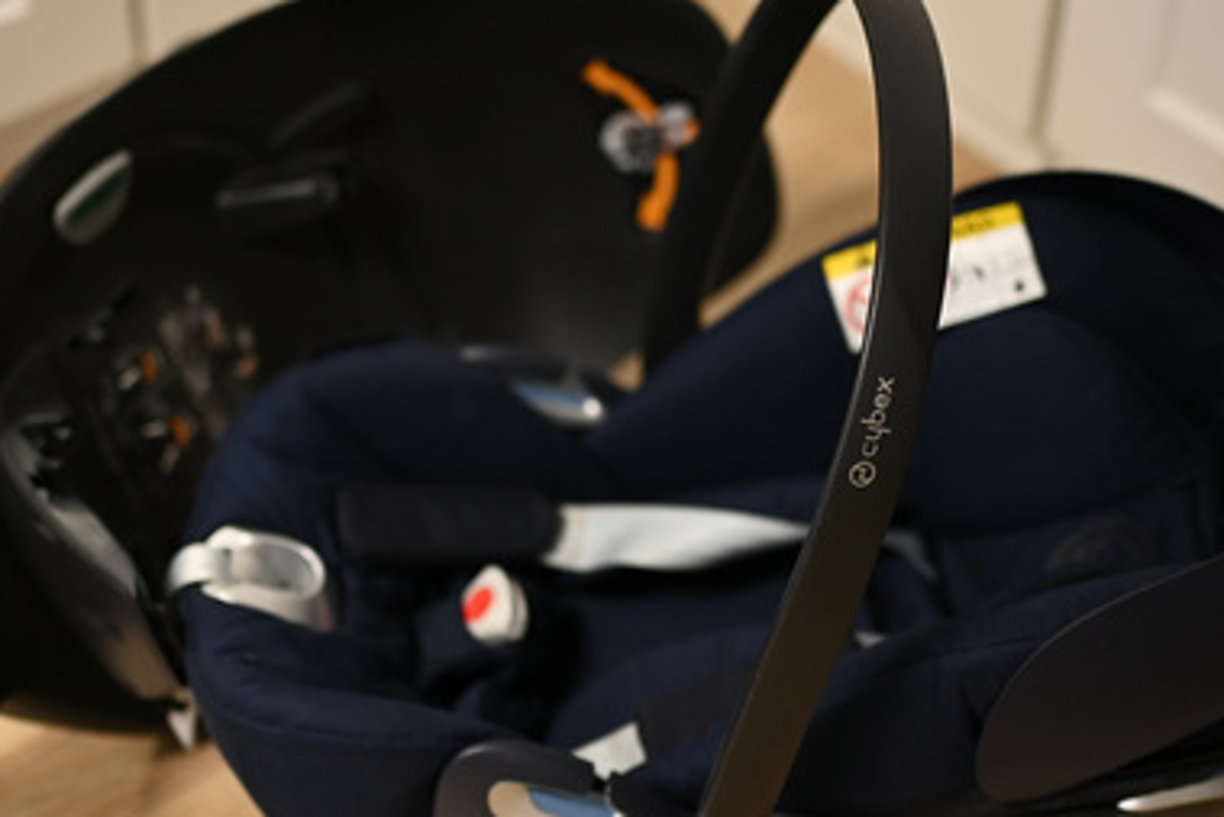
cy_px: 418
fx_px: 2687
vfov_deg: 17.3
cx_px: 614
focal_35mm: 79
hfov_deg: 25.7
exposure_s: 1/125
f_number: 1.6
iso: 500
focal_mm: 50
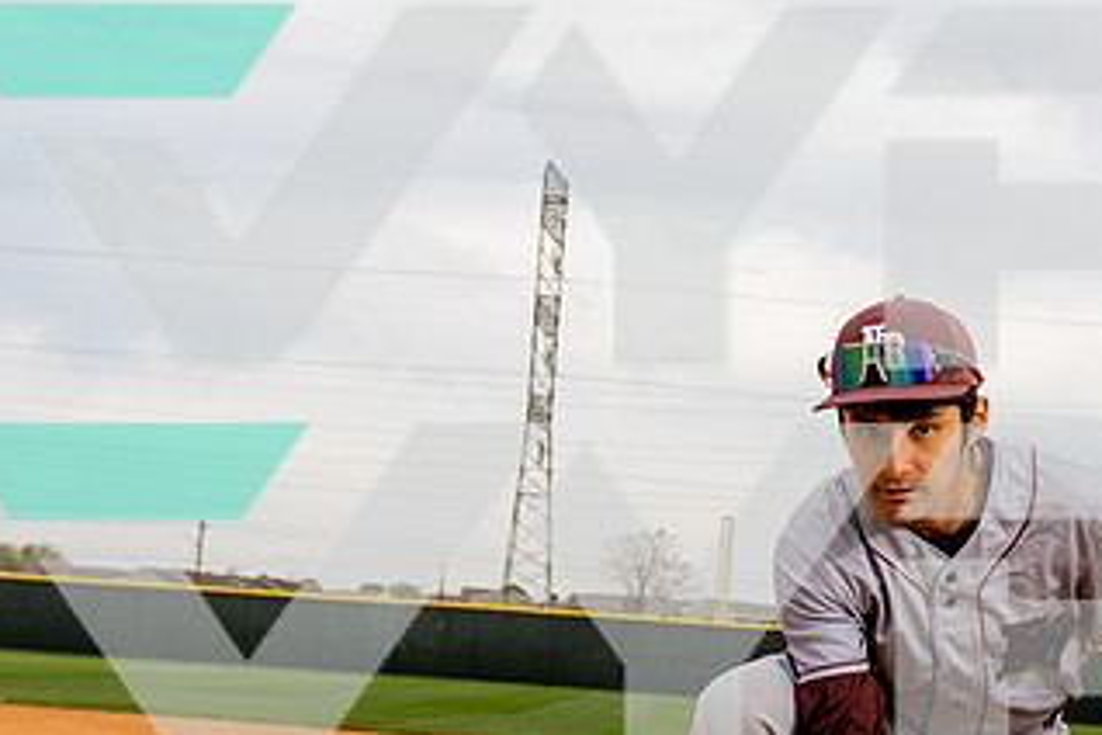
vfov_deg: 18.5
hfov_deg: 27.3
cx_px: 828
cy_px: 608
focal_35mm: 73
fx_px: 2234
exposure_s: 1/250
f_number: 5
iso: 100
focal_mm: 40
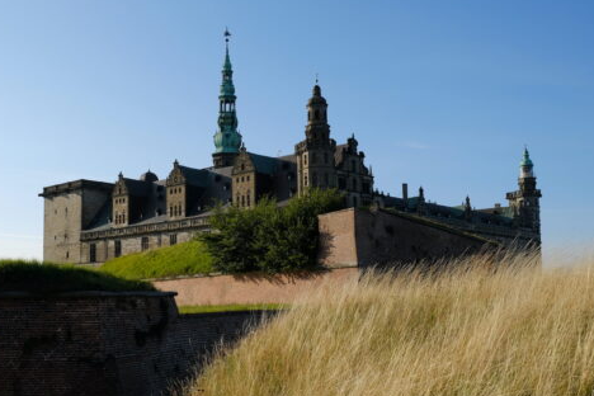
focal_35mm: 41
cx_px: 242
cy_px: 227
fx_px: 676
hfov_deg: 47.2
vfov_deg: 32.6
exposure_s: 1/280
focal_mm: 21.4
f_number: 13
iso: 320
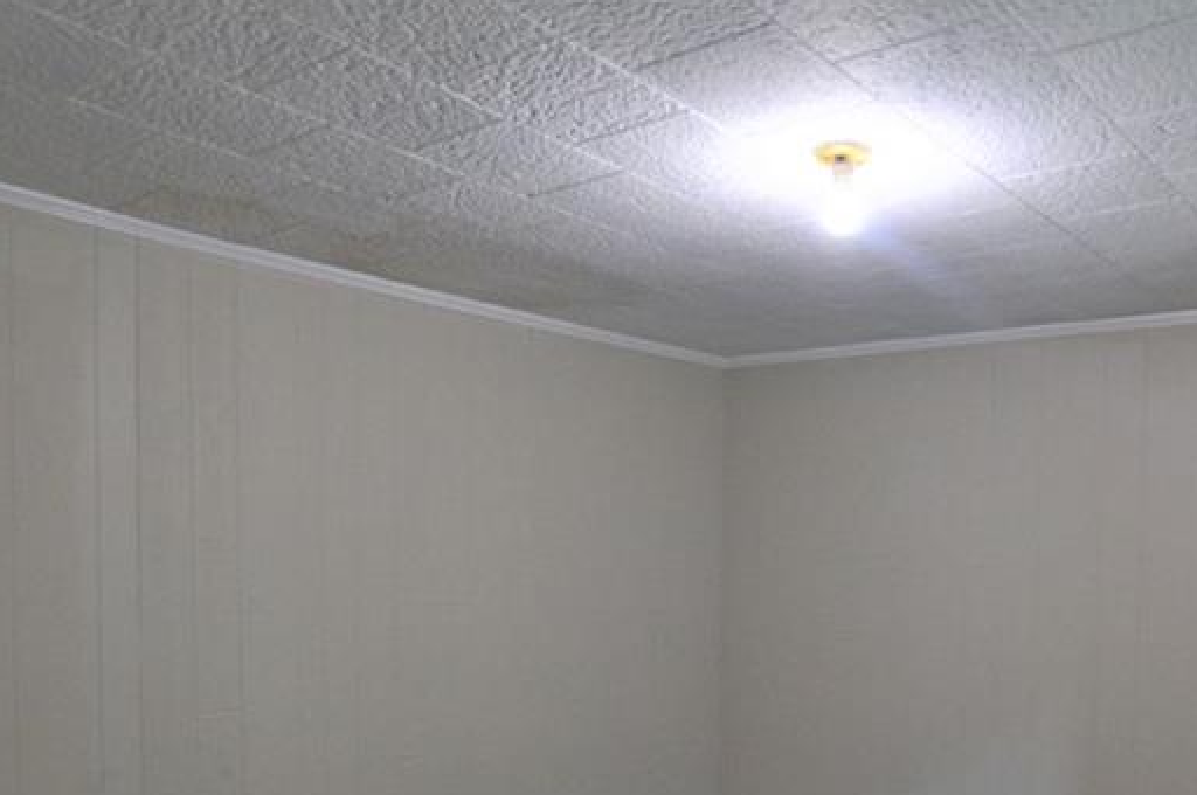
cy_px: 634
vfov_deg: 41.7
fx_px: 996
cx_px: 835
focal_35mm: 30
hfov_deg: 59.9
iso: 640
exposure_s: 1/60
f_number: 3.5
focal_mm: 10
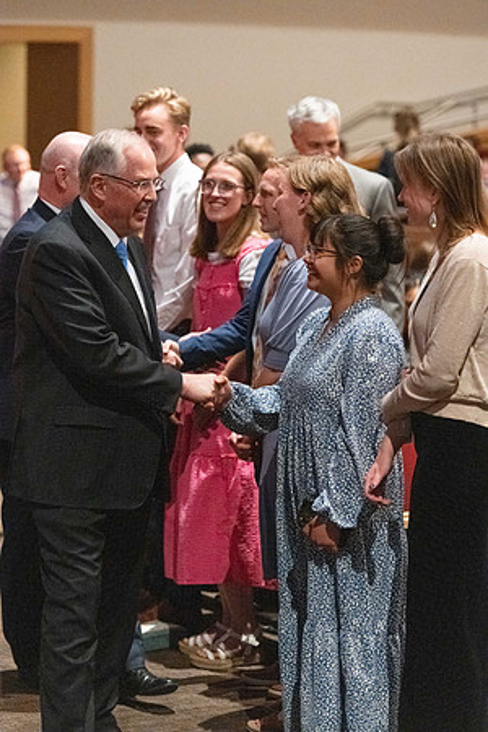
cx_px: 244
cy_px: 366
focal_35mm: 112
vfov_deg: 18.3
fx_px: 2277
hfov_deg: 12.2
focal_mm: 112
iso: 16000
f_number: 3.5
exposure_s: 1/250
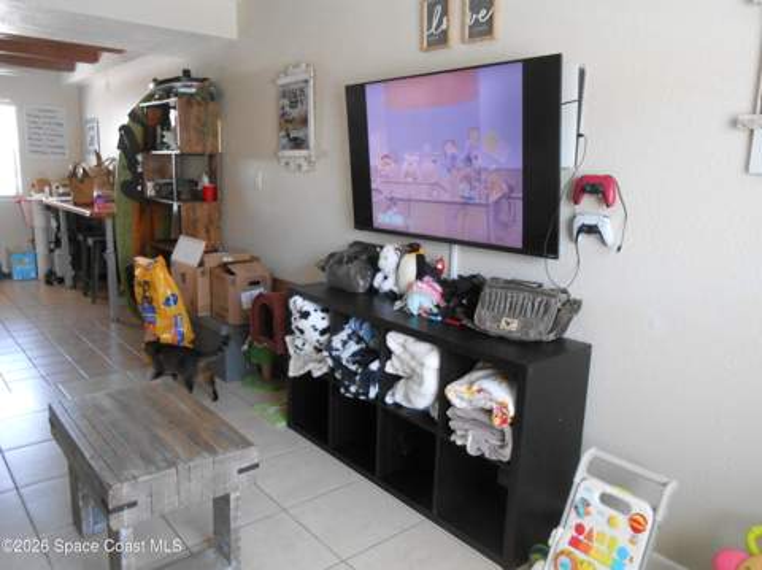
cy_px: 285
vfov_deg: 53.0
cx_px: 381
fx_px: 572
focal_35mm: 26
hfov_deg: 67.4
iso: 400
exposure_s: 1/30
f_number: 3.5
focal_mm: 4.6
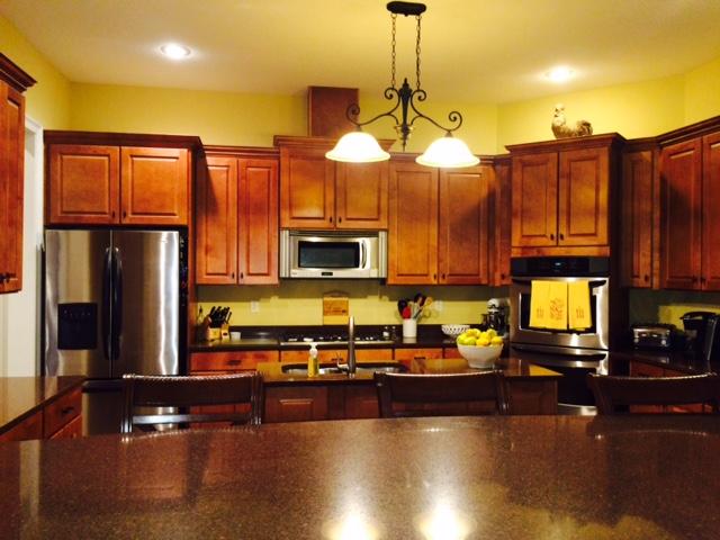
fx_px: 603
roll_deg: -0.6
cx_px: 360
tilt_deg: -2.5
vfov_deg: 48.2
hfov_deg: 61.7
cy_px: 270
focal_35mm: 29
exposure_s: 1/17
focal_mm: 4.15
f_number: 2.2
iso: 160
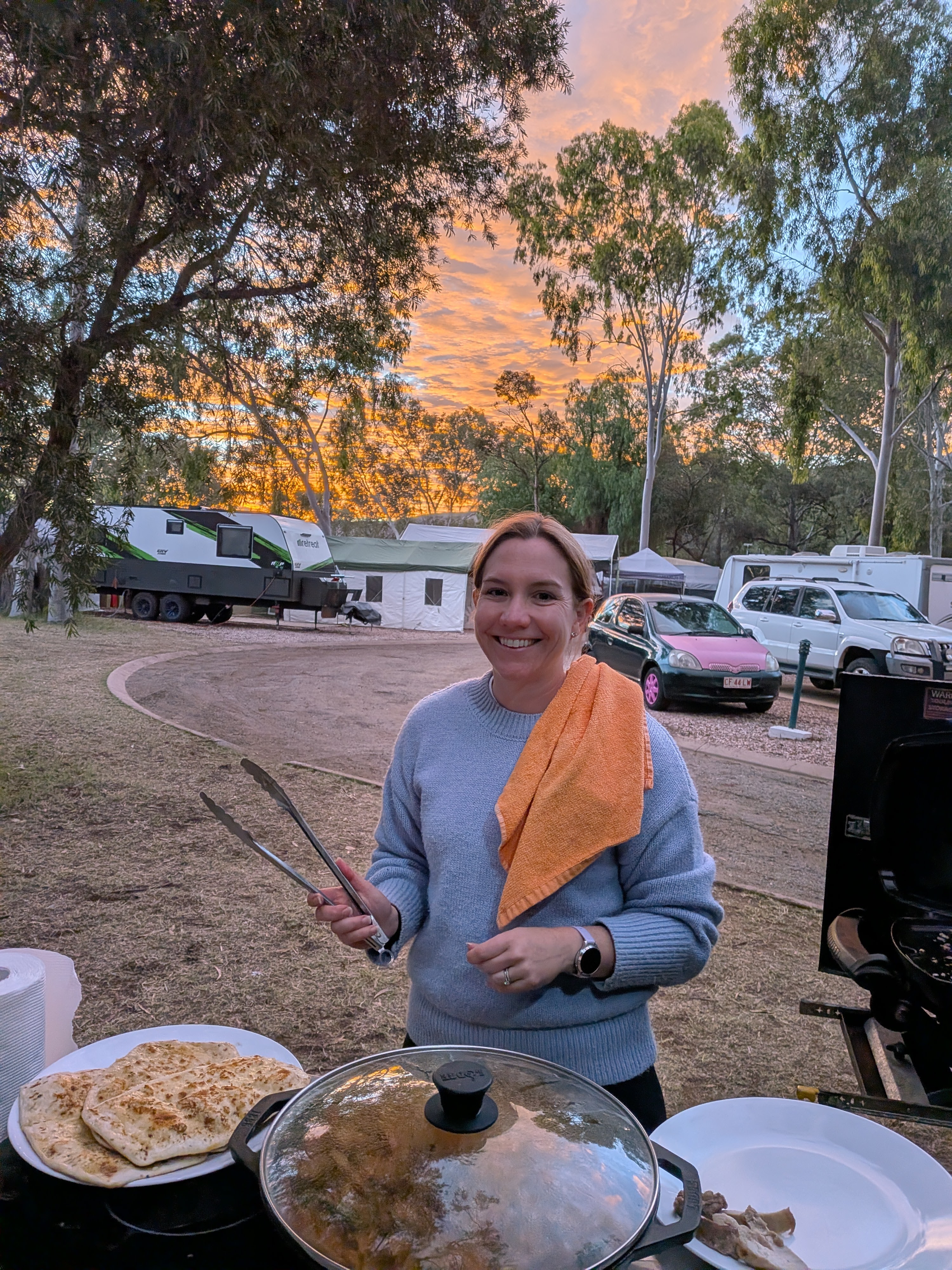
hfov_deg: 56.8
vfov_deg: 71.6
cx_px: 476
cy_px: 635
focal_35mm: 24
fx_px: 880
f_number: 1.7
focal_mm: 4.53
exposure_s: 1/450
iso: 27
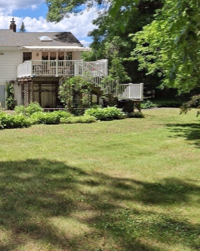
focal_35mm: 44
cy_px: 94
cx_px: -16
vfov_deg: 41.7
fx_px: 326
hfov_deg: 30.7
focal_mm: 4.69
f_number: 1.8
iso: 25
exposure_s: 1/1414
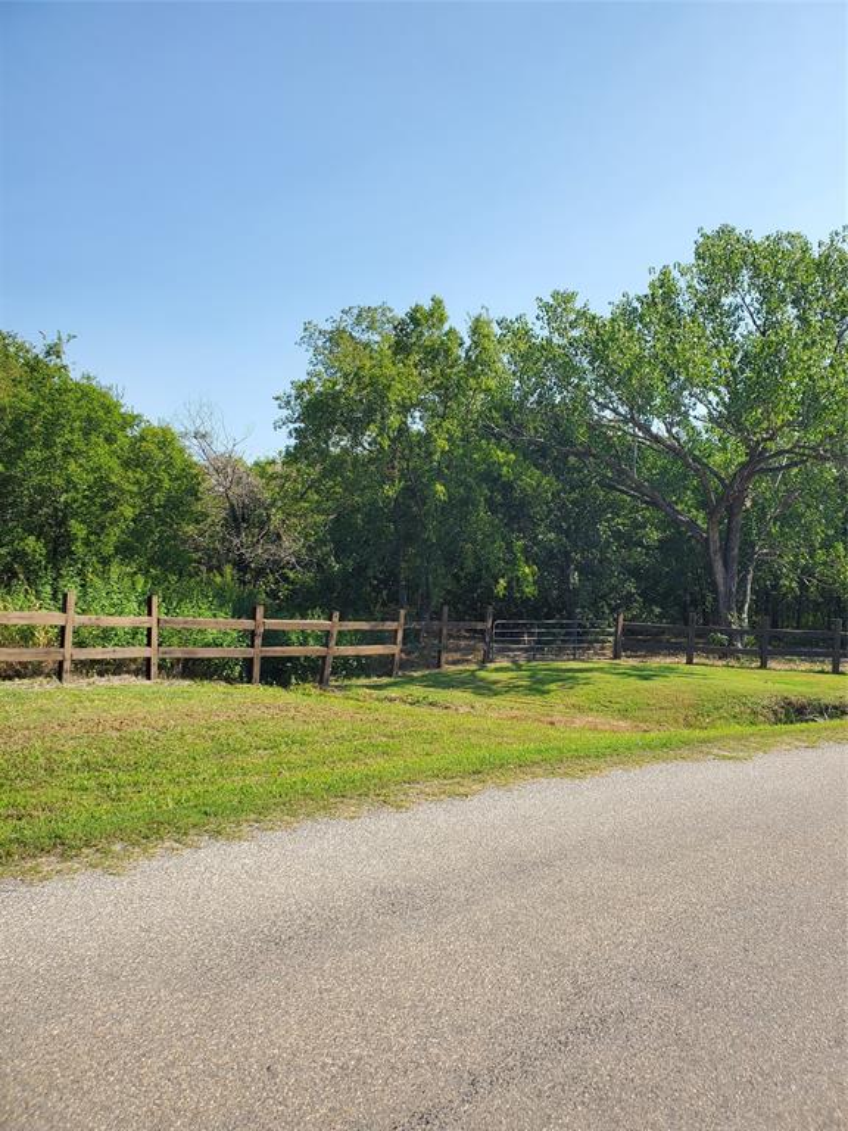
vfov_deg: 67.3
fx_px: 849
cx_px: 424
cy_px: 566
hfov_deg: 53.1
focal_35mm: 26
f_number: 2.4
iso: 50
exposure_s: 1/942
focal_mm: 4.3
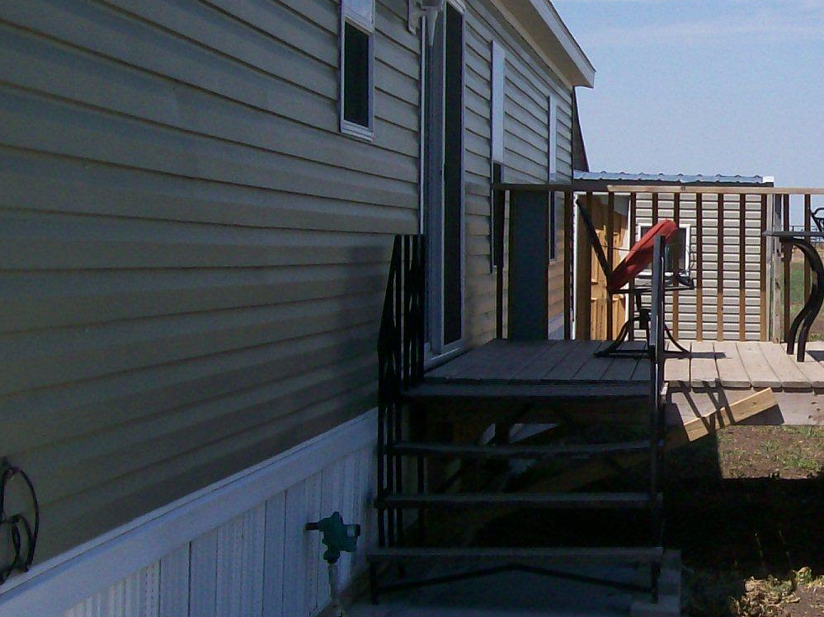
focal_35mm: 83
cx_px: 819
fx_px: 1975
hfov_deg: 22.7
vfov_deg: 17.8
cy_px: 286
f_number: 4.8
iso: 80
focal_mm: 6
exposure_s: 1/794
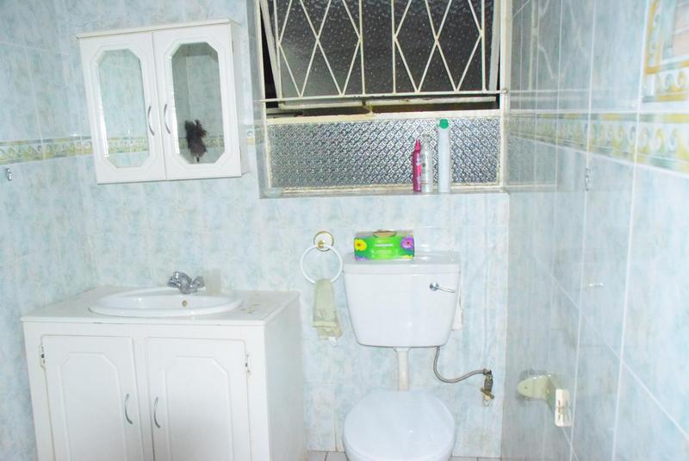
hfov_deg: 44.9
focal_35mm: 44
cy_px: 230
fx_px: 833
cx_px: 344
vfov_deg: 30.9
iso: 12800
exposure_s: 1/60
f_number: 9
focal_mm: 29
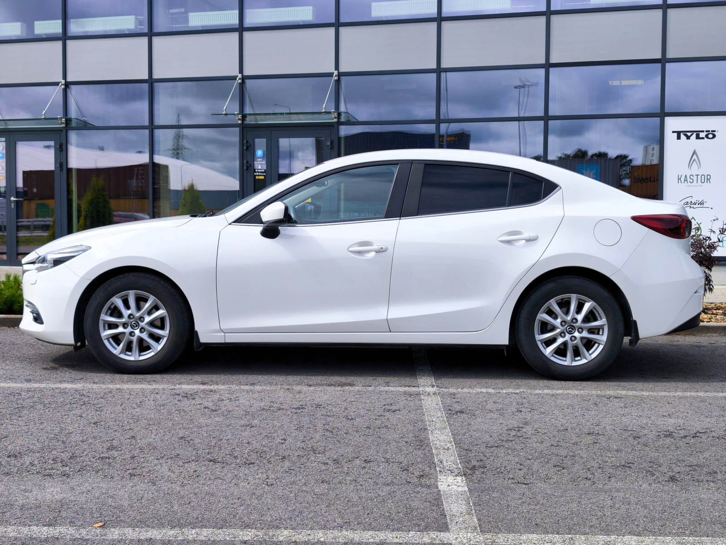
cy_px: 272
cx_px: 363
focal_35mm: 46
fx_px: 965
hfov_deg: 41.2
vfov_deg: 31.5
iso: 50
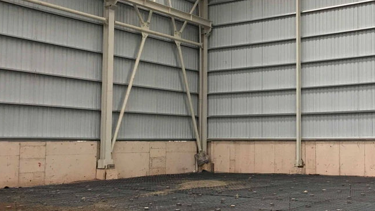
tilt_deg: +4.7
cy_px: 110
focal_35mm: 49
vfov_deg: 24.4
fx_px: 487
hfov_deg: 41.4
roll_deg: -0.6
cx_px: 260
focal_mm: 4.15
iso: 40
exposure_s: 1/17
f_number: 2.2
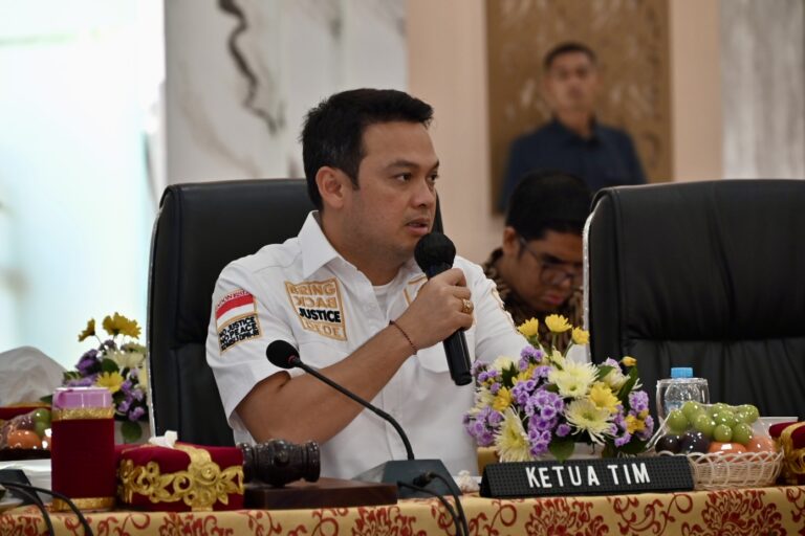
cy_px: 268
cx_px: 402
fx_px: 4136
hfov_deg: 11.1
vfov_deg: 7.4
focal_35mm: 185
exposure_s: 1/60
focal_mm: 185
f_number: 6.3
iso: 720
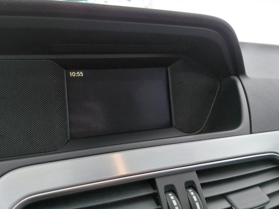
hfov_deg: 59.7
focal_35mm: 30
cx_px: 121
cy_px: 99
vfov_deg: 46.8
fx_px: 242
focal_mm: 4.69
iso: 400
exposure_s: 1/25
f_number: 1.8
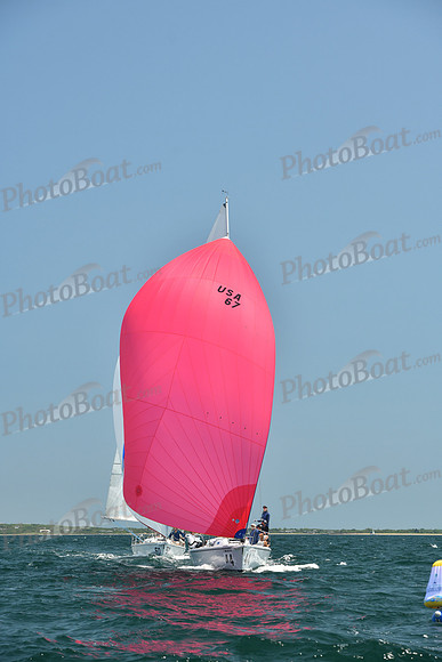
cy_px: 331
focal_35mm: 100
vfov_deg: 20.4
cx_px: 221
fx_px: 1840
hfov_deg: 13.7
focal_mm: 100
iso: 320
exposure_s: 1/640
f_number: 6.3
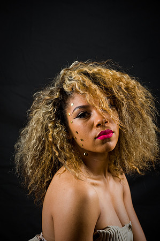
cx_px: 80
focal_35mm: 140
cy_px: 120
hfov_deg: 9.8
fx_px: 935
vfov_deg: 14.7
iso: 200
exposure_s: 1/125
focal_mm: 140
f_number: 5.6
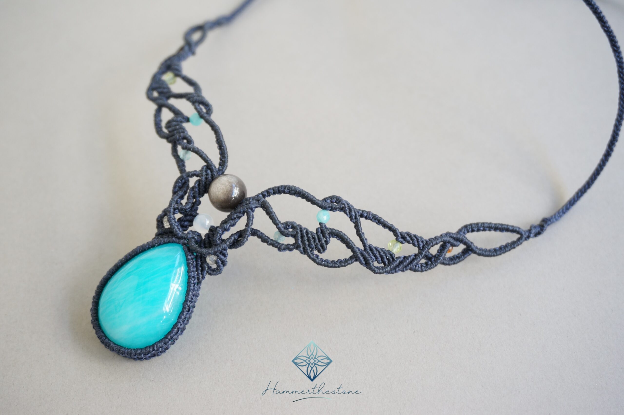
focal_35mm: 46
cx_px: 312
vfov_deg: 28.9
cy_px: 208
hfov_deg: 42.4
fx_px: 805
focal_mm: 31
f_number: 5
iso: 400
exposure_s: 1/30
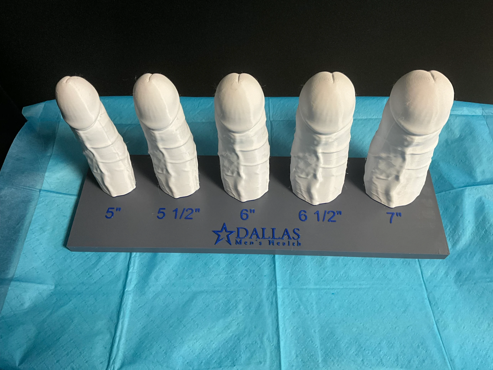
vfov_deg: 48.2
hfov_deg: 61.7
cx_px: 246
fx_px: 413
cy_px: 185
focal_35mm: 29
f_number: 1.8
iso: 160
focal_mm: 3
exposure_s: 1/60
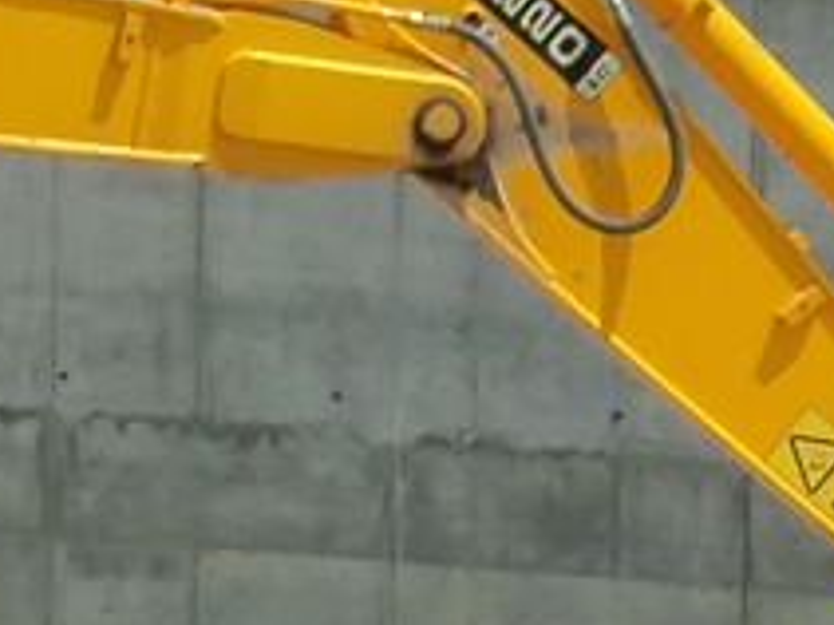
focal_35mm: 805
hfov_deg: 2.5
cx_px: -870
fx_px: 19384
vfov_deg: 1.8
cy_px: 496
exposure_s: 1/100
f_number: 12.1
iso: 80
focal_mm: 23.7
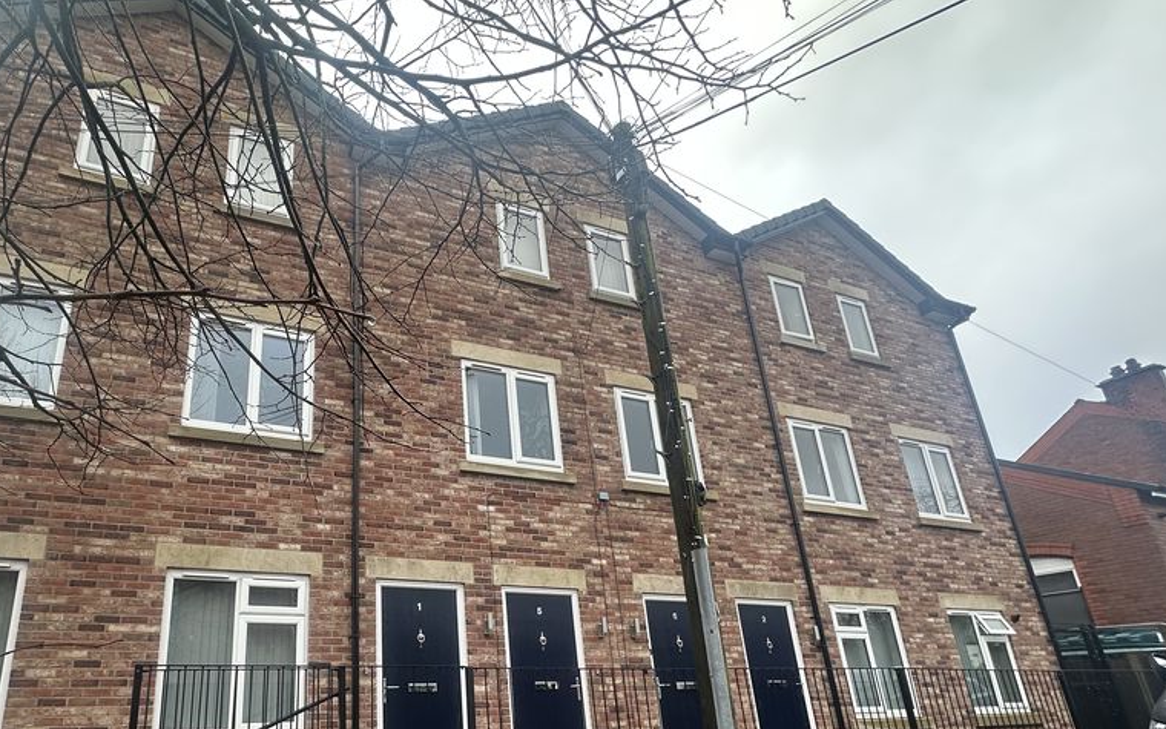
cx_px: 400
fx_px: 636
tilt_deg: +18.4
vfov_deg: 57.7
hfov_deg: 82.5
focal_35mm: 20
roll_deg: +1.8
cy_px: 513
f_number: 2.2
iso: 40
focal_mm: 2.22
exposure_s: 1/172
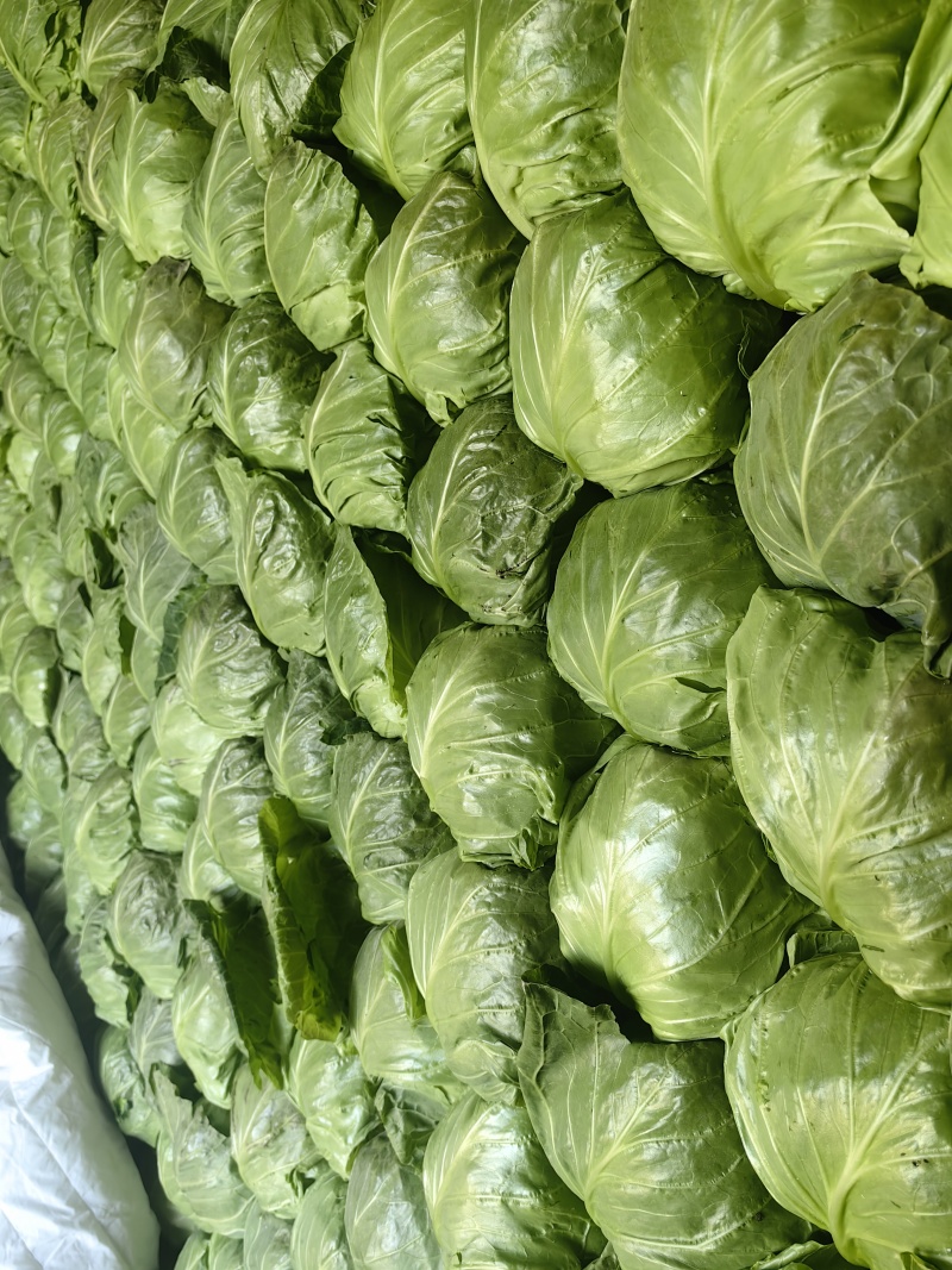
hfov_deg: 51.3
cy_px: 635
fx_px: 990
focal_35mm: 27
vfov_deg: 65.3
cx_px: 476
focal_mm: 5.75
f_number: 2
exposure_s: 1/100
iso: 100
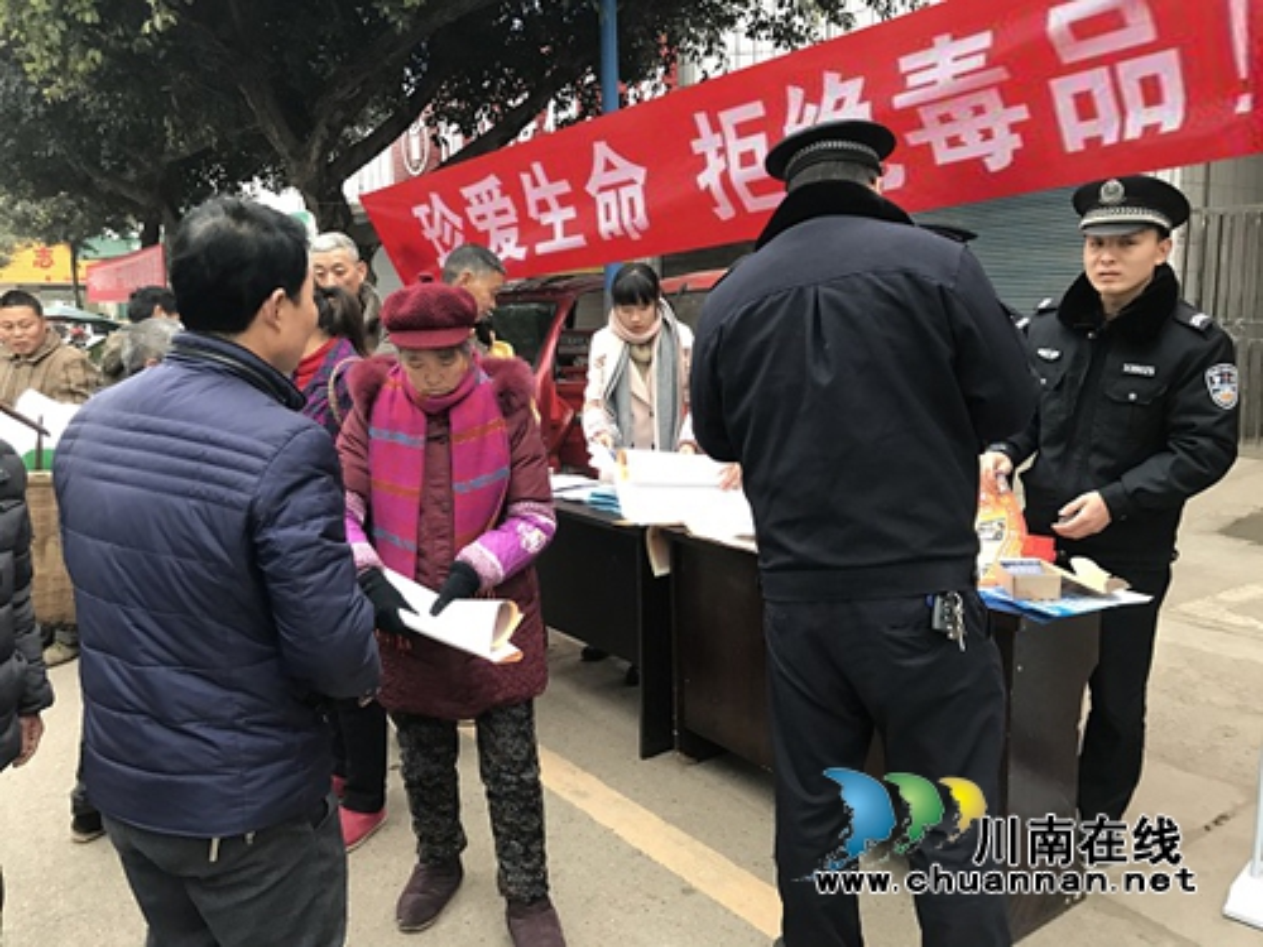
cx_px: 632
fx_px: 1022
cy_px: 474
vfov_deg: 49.7
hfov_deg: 63.4
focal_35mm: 28
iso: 40
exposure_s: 1/33
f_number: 1.8
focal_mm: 3.99
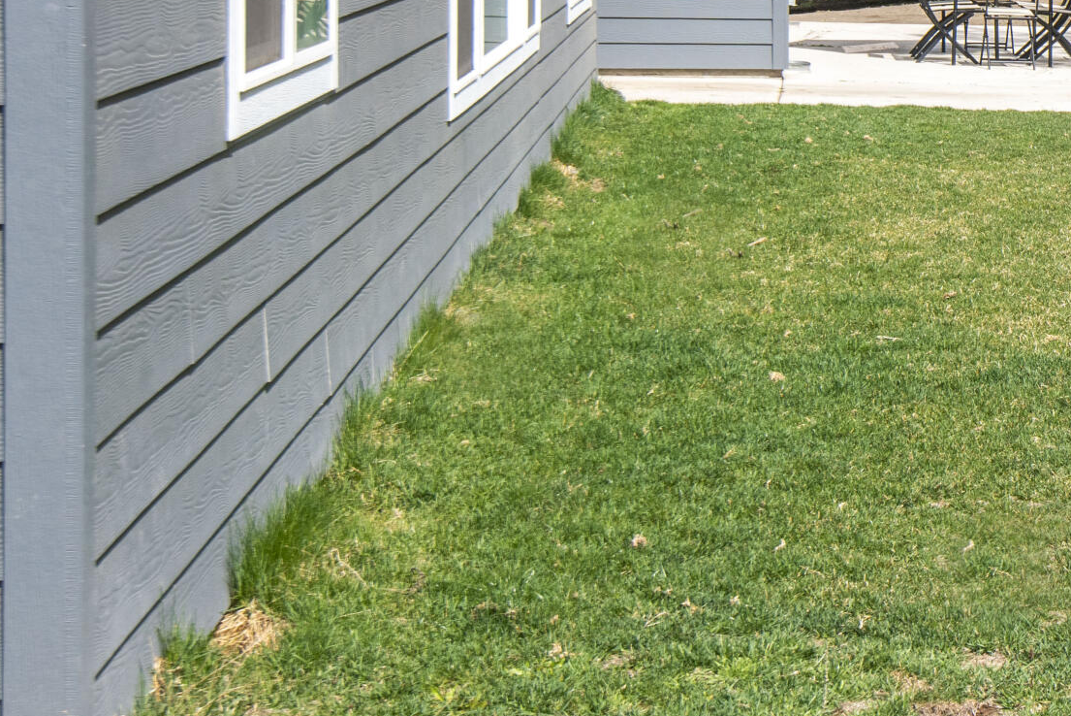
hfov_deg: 20.2
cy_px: -138
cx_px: 1256
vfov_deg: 14.0
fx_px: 2828
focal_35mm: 95
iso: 200
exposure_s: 1/400
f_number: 11
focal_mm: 35
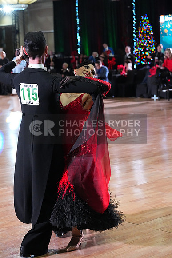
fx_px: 594
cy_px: 129
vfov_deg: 24.5
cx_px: 86
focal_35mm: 83
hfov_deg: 16.5
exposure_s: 1/400
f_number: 5
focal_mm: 83
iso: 10000
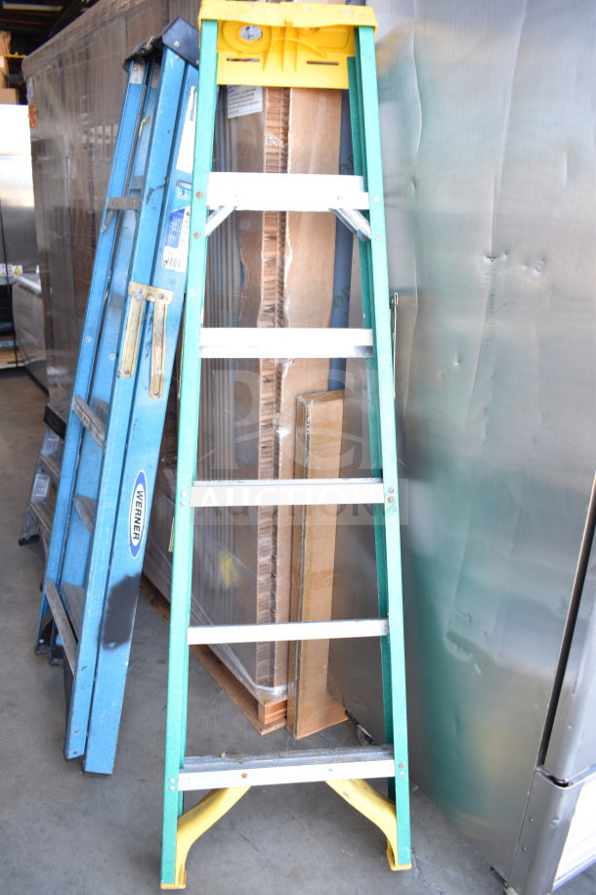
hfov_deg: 47.9
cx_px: 298
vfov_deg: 67.4
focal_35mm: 27
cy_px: 448
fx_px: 670
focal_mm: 18
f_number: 3.5
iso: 200
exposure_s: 1/30
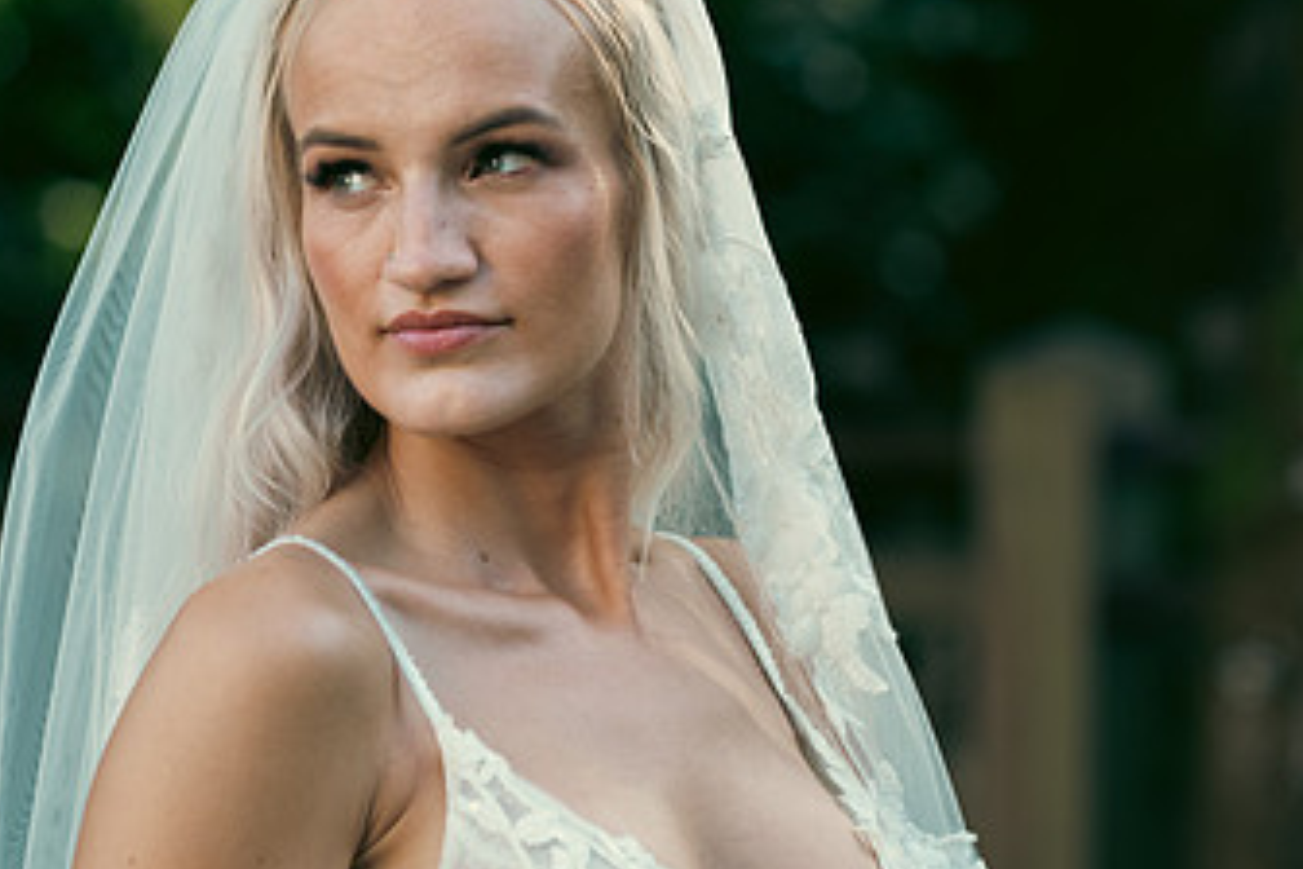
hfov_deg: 8.8
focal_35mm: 233
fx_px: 8433
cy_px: 413
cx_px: 477
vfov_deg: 5.9
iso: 160
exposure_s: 1/200
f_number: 3.5
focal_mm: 135
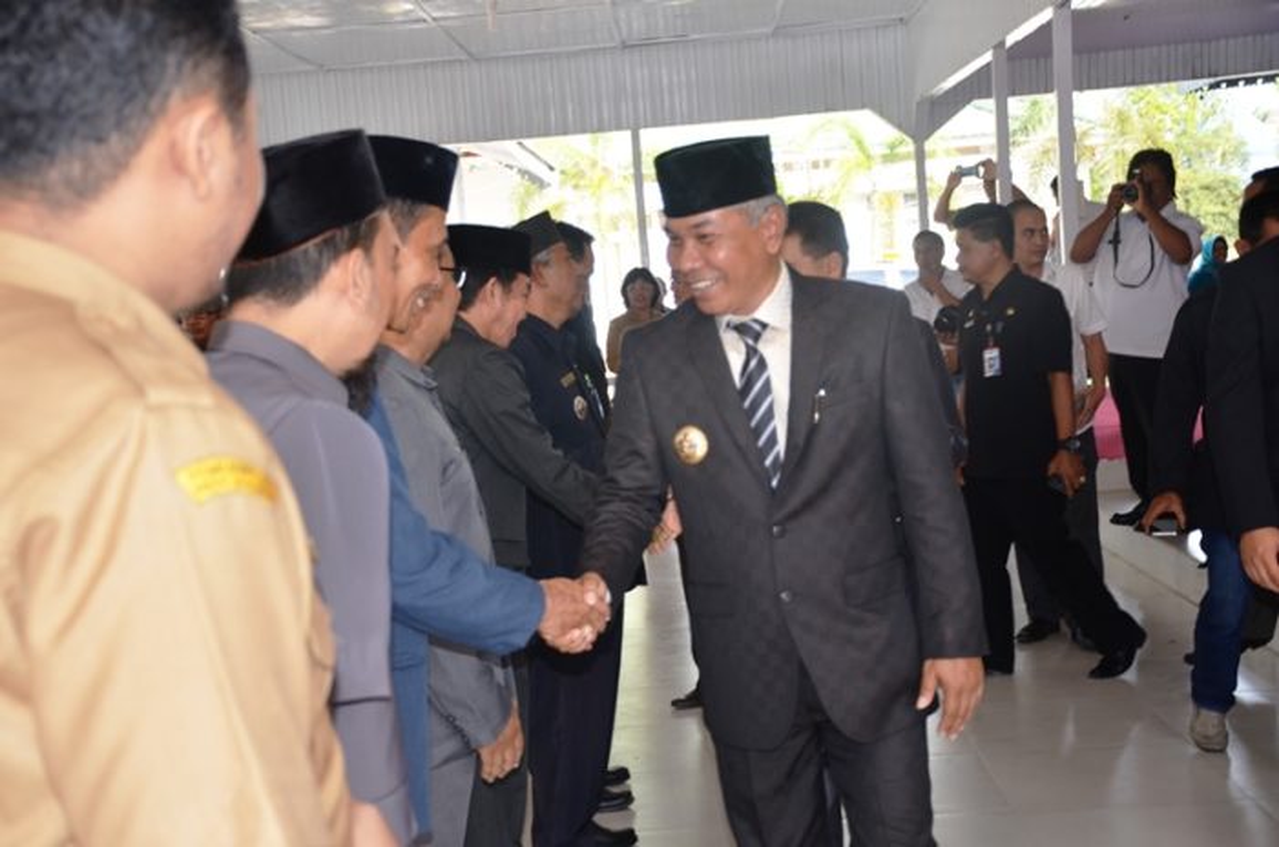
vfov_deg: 25.6
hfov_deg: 37.9
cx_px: 640
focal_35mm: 52
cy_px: 424
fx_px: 1861
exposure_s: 1/125
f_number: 4.2
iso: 200
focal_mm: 35
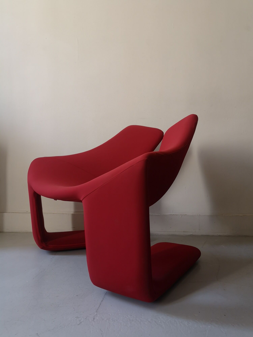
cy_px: 168
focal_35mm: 27
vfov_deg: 65.3
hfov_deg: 51.4
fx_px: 263
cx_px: 126
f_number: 1.8
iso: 80
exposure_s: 1/50
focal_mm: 3.95
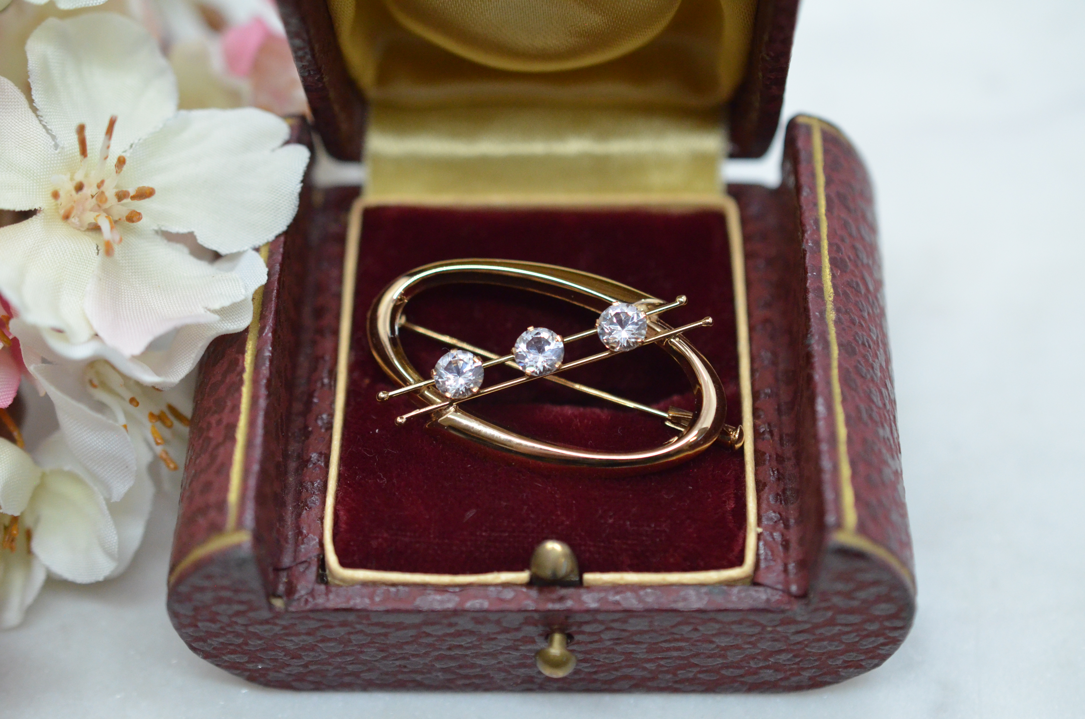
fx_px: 1805
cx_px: 542
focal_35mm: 60
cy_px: 360
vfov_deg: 22.5
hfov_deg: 33.5
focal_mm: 40
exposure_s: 1/1600
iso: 2500
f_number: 4
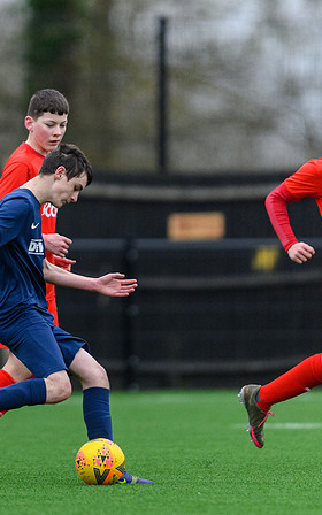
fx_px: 11387
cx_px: 12
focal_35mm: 811
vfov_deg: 2.6
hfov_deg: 1.6
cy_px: 292
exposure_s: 1/2000
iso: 5000
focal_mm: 400
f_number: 2.8
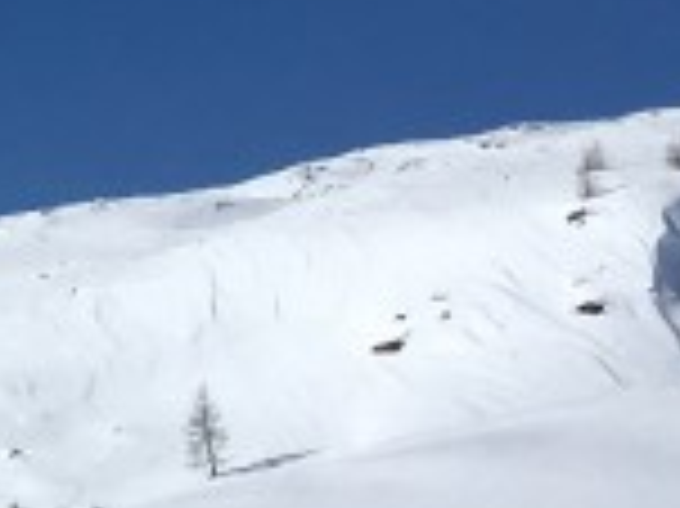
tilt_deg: +15.8
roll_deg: +1.5
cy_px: 0
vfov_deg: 7.5
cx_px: -919
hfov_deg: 9.1
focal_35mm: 197
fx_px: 3867
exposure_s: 1/4808
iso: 25
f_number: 2.2
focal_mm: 4.15
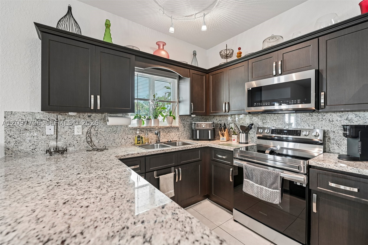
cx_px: 184
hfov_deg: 100.4
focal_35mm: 15
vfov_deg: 77.3
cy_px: 122
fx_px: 153
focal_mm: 15
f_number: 3.5
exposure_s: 1/25
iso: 100
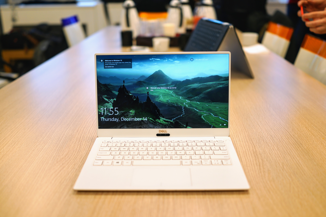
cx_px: 163
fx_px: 317
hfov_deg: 54.4
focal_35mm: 35
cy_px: 108
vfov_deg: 37.9
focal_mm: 35
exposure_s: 1/200
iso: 160
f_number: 2
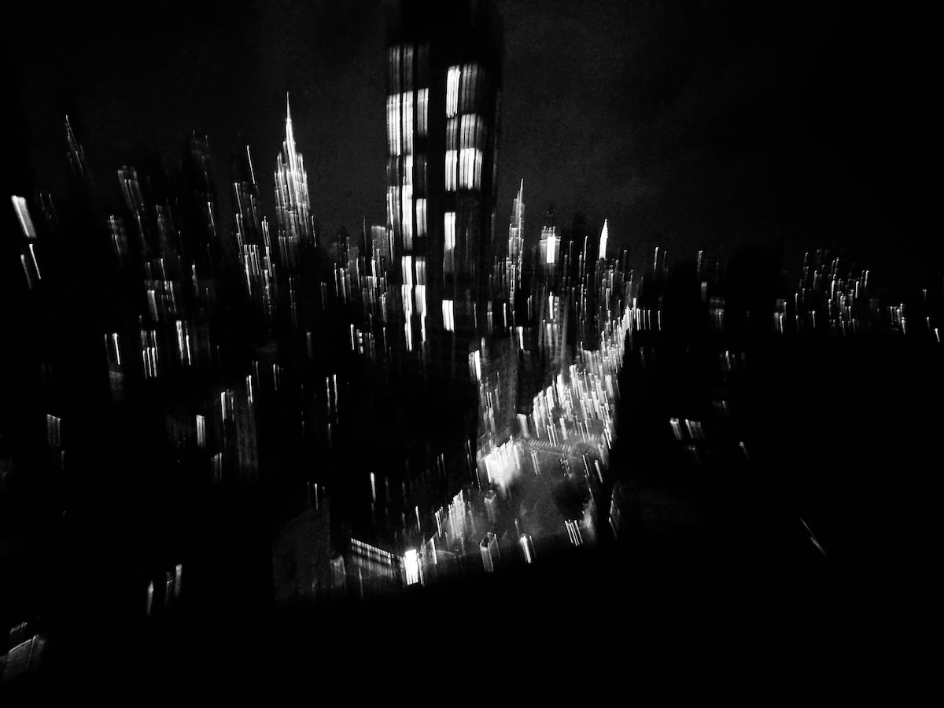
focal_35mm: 14
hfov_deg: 102.1
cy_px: 354
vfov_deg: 85.7
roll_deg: -0.6
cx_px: 472
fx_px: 382
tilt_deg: -5.9
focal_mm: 2.22
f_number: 2.2
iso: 2500
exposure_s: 1/30
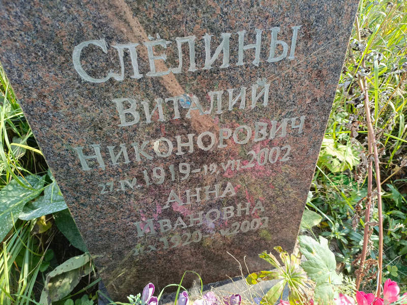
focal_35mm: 25
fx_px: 294
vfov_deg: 54.9
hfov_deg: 69.4
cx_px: 204
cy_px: 152
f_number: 1.69
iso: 112
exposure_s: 1/142
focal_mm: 4.76
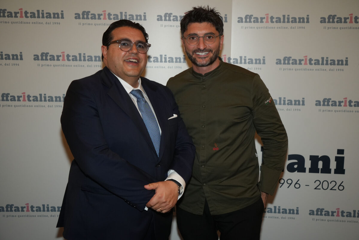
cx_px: 180
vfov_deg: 34.2
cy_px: 120
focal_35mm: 39
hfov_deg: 49.6
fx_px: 389
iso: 1600
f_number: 4
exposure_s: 1/60
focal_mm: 39
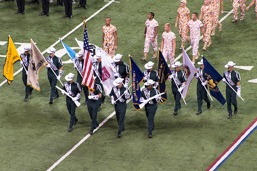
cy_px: 76
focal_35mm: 323
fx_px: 2302
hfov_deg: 6.4
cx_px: 145
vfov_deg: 4.3
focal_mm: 270
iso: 1600
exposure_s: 1/320
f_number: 5.6
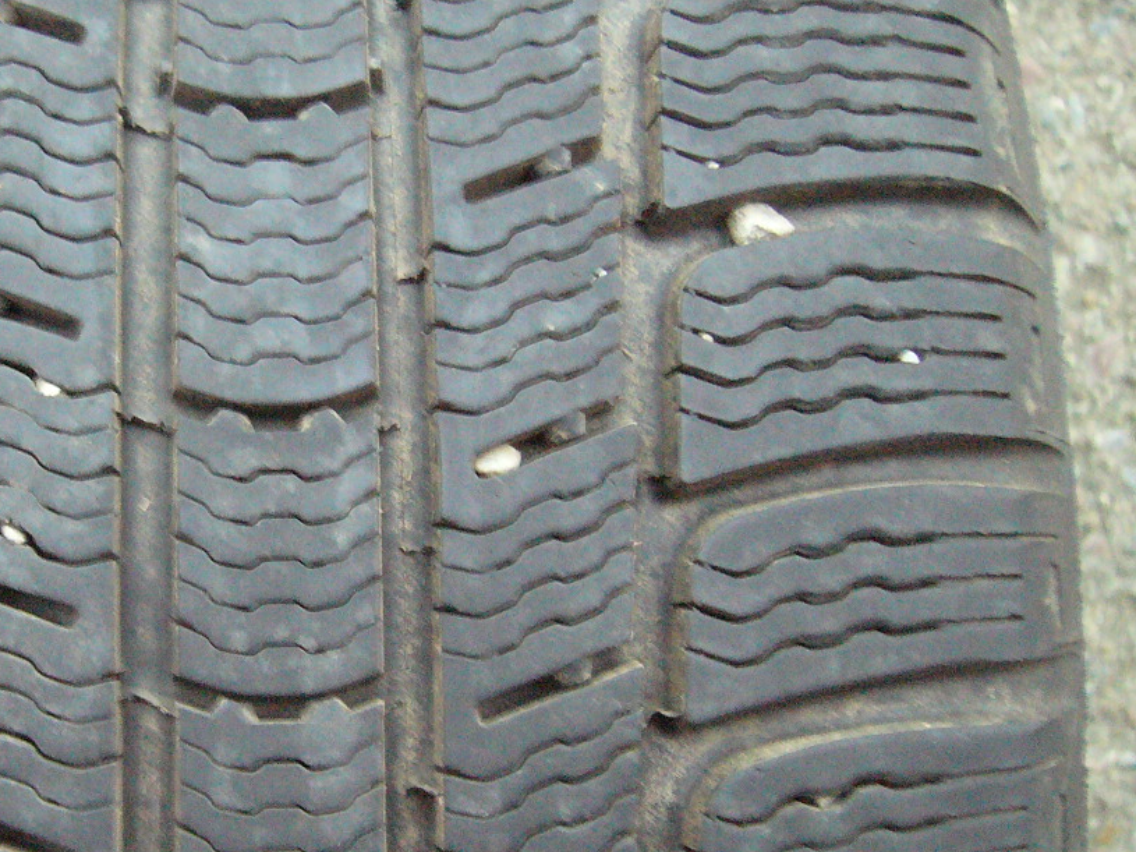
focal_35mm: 55
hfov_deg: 34.0
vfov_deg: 26.6
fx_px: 1805
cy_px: 421
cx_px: 247
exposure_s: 1/20
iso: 400
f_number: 2.8
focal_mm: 5.8
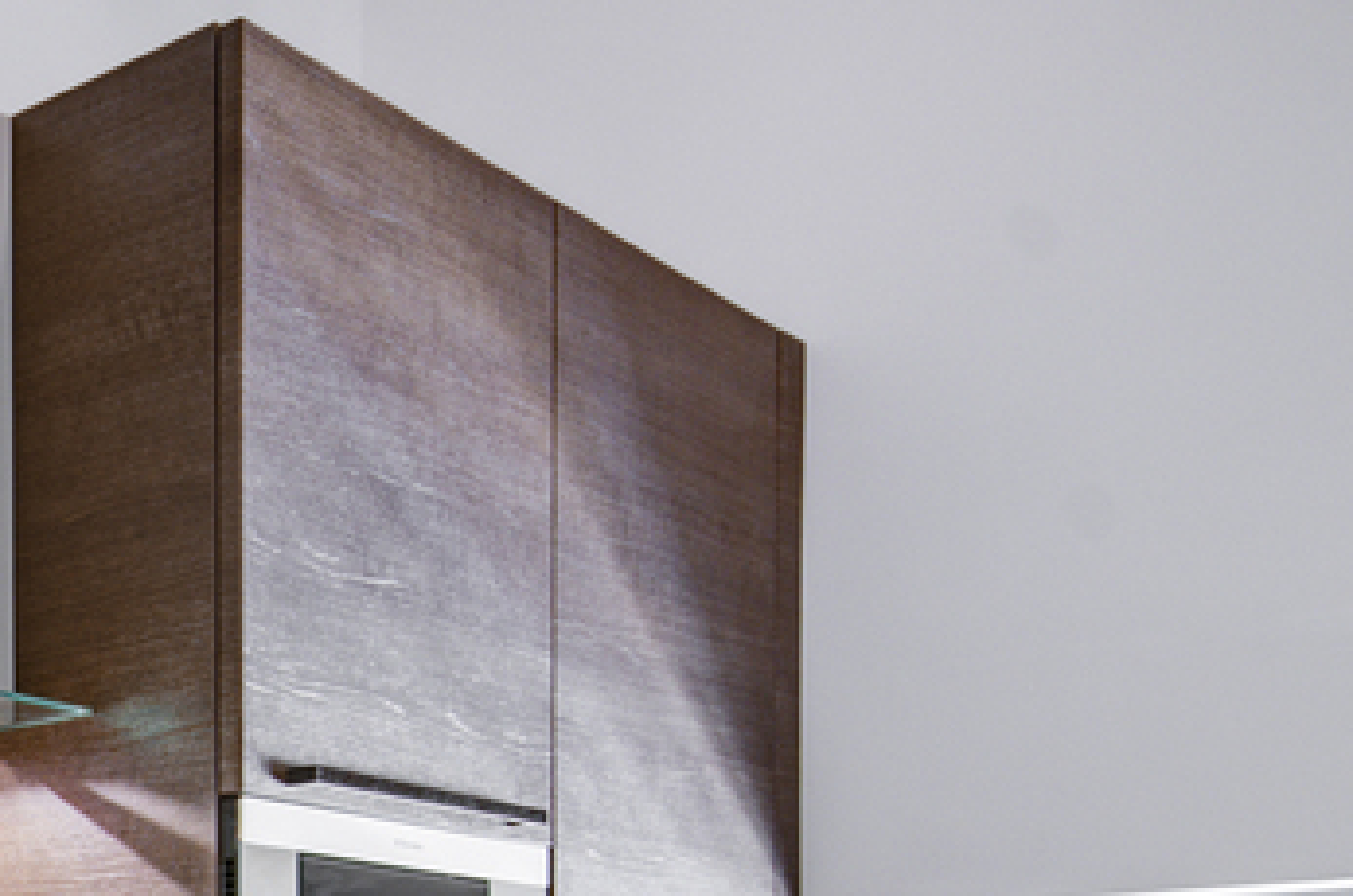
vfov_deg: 21.4
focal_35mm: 57
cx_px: -503
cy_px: 1139
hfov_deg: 27.6
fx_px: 2156
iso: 200
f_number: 8
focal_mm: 13
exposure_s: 1/3
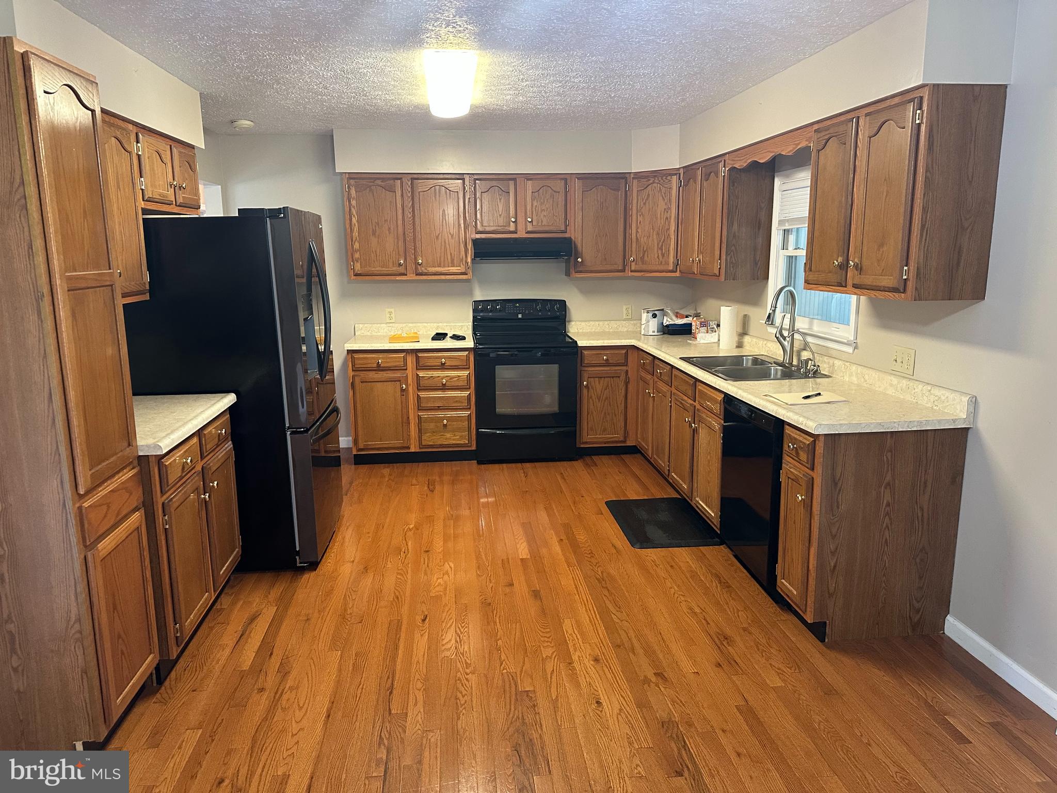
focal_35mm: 24
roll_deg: +0.4
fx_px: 733
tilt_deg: -11.2
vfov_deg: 56.8
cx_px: 528
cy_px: 396
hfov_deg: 71.6
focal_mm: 6.86
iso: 400
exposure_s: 1/60
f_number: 1.78
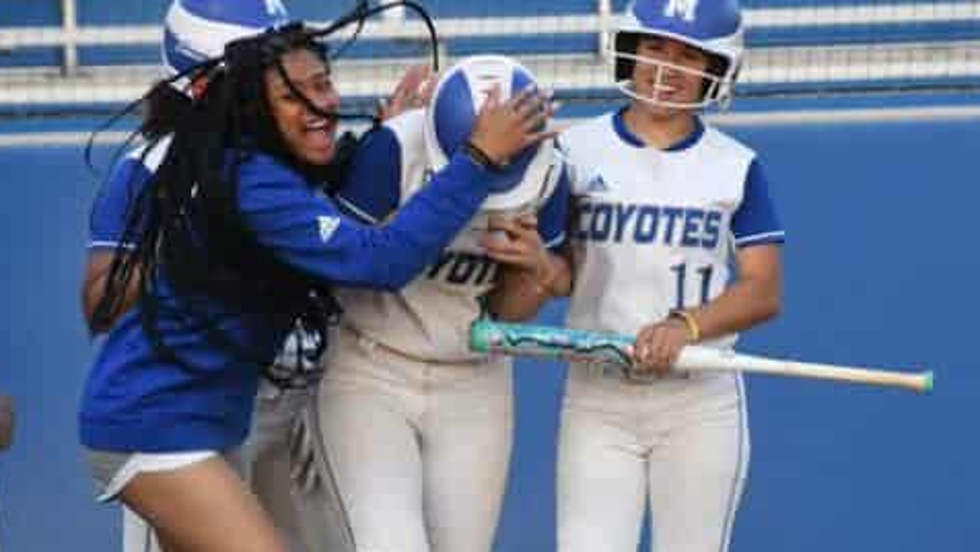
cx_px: 537
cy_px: 231
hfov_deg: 4.1
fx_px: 13827
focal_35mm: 532
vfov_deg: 2.3
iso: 6400
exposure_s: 1/1250
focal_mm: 210
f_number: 6.3
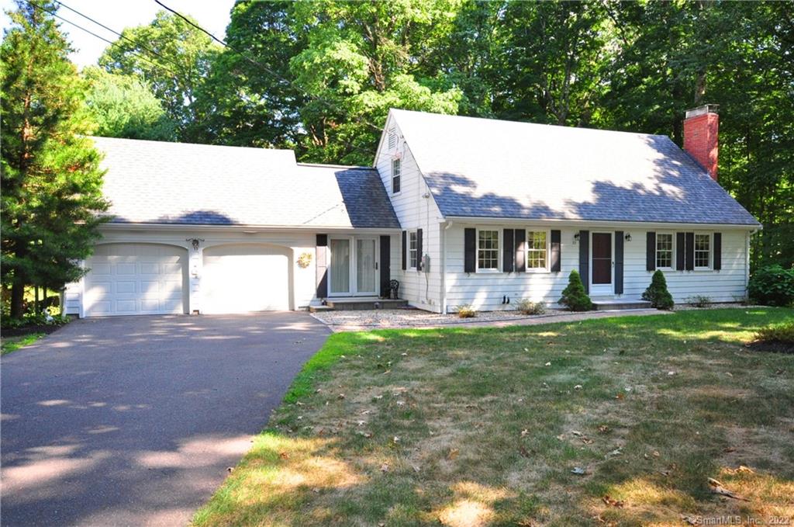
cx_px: 397
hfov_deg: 73.8
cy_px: 264
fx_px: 528
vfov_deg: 53.0
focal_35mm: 24
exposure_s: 1/200
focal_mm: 16
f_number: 7.1
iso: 800
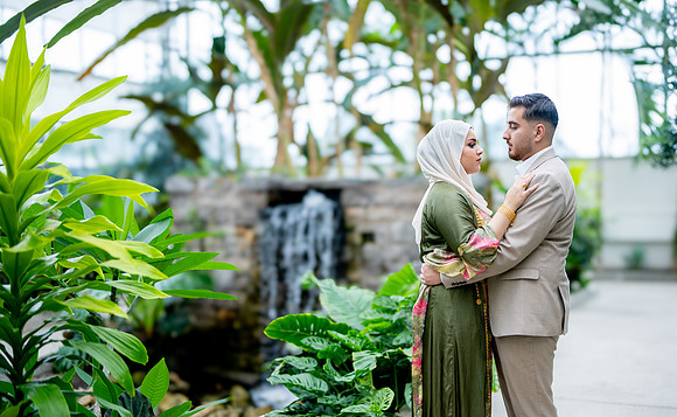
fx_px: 738
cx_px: 380
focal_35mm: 40
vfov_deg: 31.4
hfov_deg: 49.2
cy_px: 253
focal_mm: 35
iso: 200
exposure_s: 1/800
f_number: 1.2
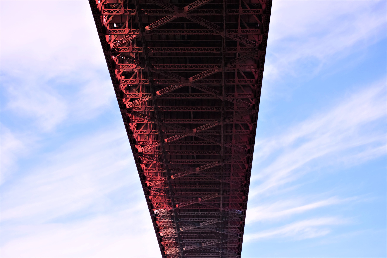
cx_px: 194
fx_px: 892
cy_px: 129
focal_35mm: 83
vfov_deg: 16.5
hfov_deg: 24.5
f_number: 3.5
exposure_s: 1/1800
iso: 250
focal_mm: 55
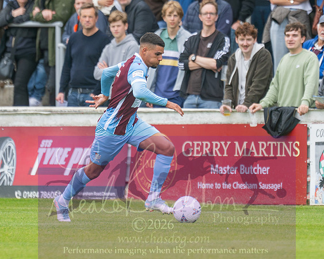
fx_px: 9160
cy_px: 60
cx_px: 179
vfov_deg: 1.6
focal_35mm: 956
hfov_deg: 2.0
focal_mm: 270
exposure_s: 1/1250
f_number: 2.8
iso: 500
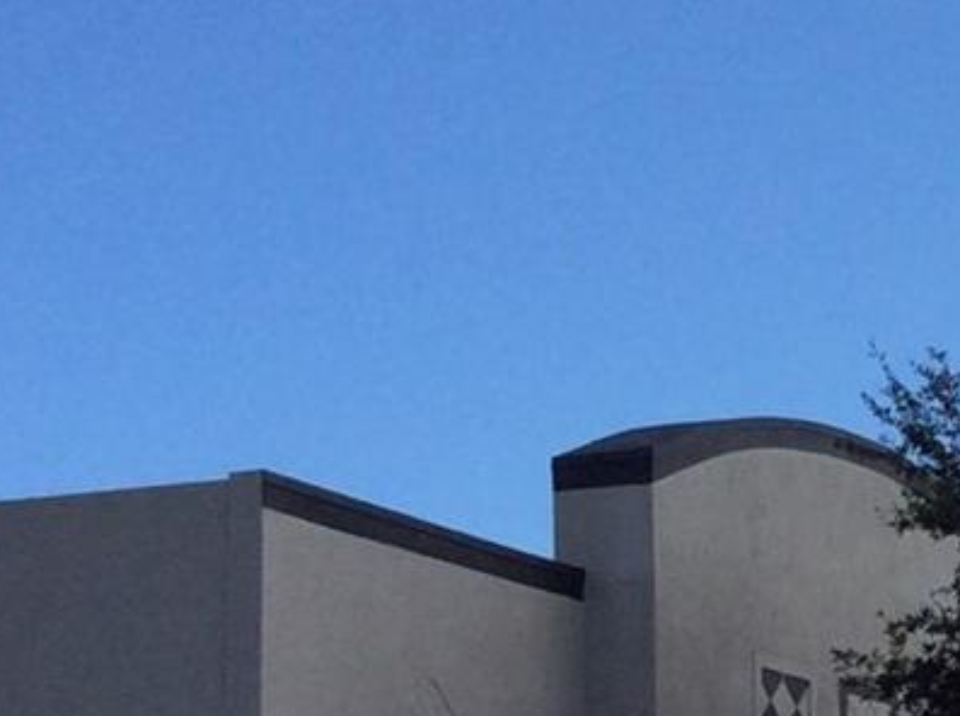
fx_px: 3570
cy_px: 1011
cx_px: 1669
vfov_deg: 11.1
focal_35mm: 129
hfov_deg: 13.8
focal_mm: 3.3
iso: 32
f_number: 2.4
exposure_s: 1/1684
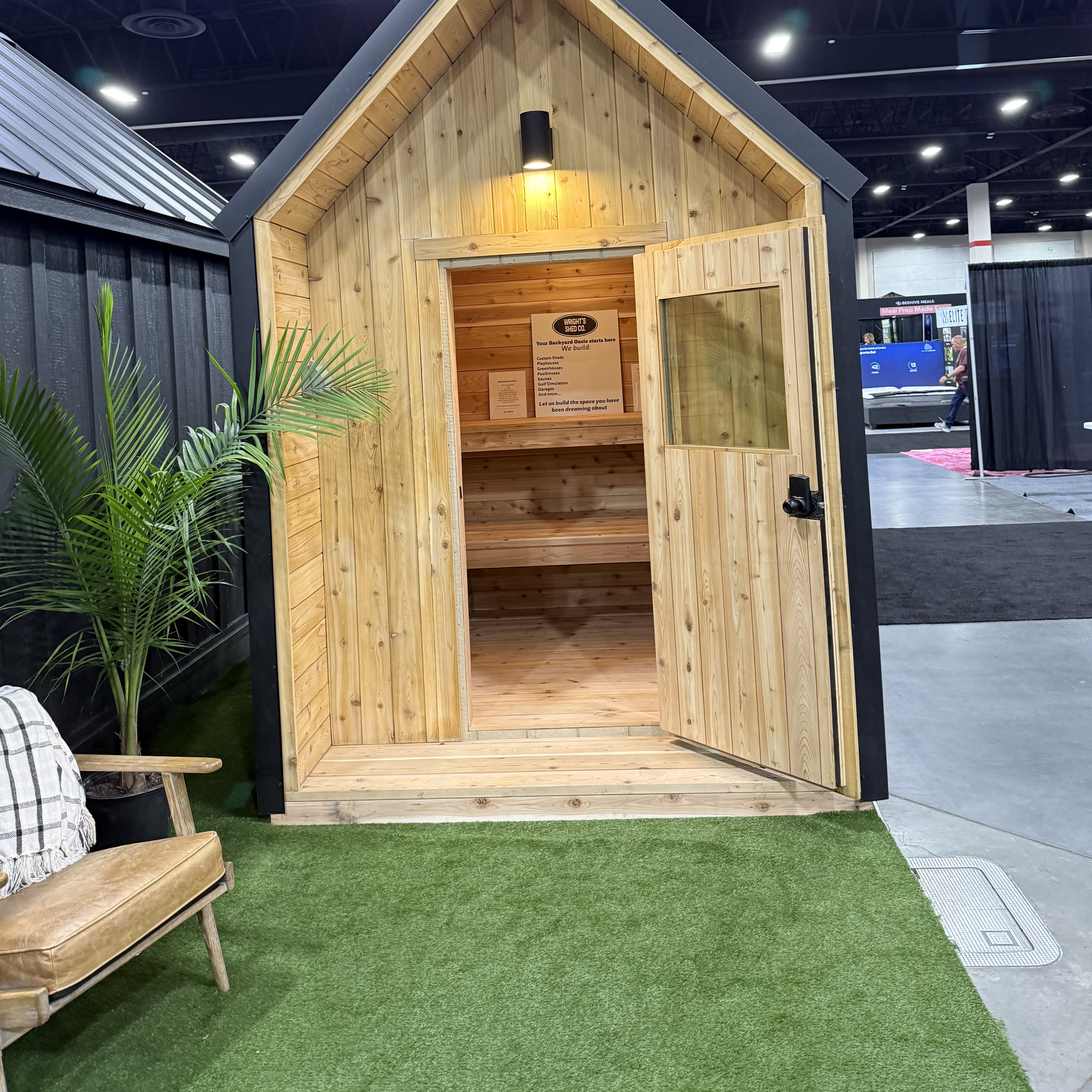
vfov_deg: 54.3
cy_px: 347
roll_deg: +1.6
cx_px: 543
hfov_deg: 55.6
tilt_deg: +0.7
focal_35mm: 29
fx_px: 1035
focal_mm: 6.76
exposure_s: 1/60
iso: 250
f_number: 1.78
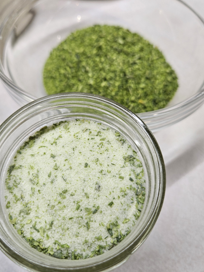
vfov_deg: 65.3
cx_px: 97
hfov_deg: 51.3
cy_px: 132
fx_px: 212
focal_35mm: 27
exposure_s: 1/120
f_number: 1.8
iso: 100
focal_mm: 5.4
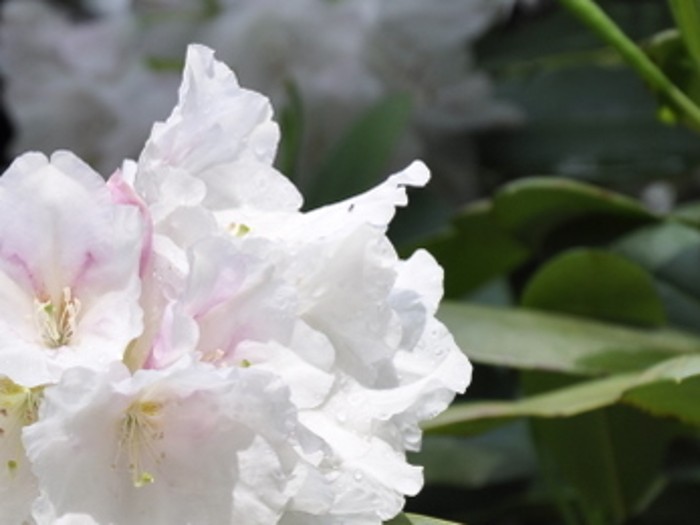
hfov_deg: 5.7
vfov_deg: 4.3
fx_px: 7057
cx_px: 73
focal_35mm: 349
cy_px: 442
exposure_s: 1/320
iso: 200
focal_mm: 105
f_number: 9
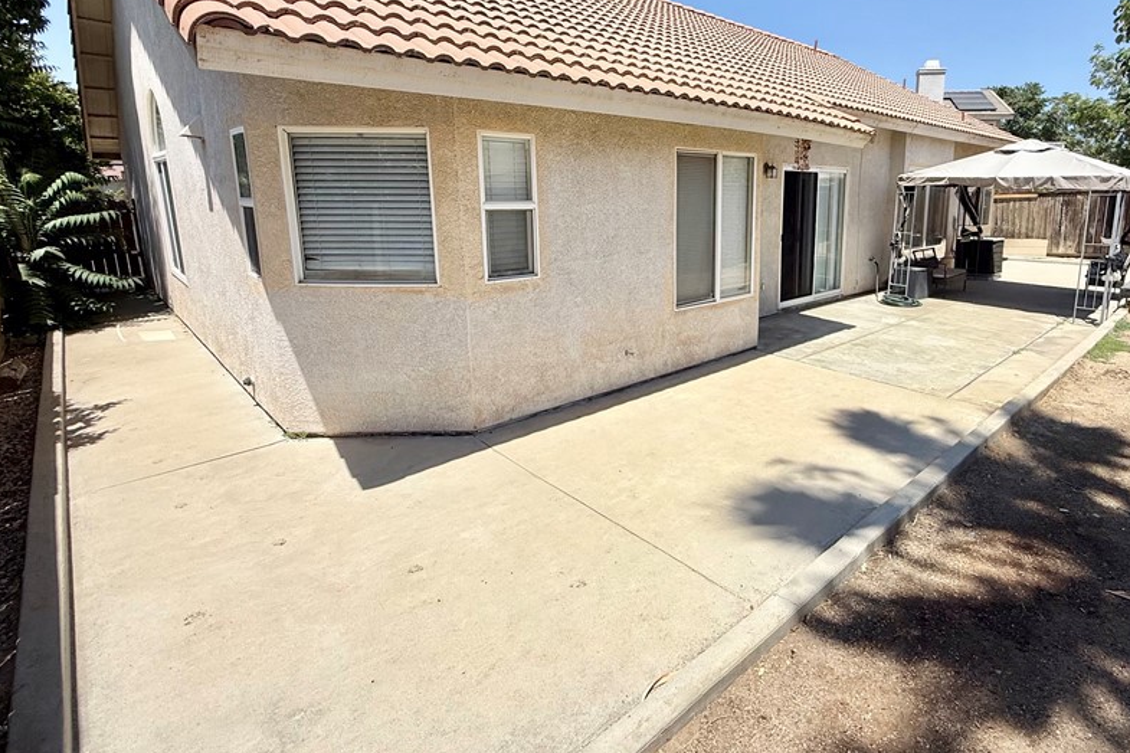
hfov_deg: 85.4
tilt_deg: -10.3
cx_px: 700
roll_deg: +0.2
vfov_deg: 63.9
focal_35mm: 19
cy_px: 301
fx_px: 596
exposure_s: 1/2976
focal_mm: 2.22
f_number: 2.2
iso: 50
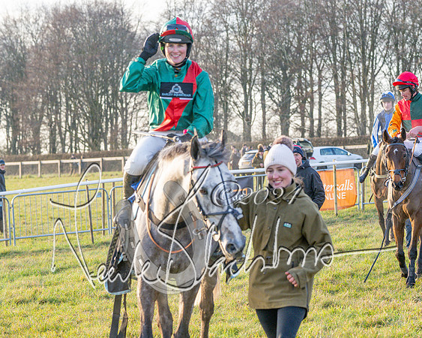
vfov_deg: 11.4
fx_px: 1691
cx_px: 254
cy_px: 169
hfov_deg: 14.2
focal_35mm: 135
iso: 800
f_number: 4
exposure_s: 1/1000
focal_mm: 80
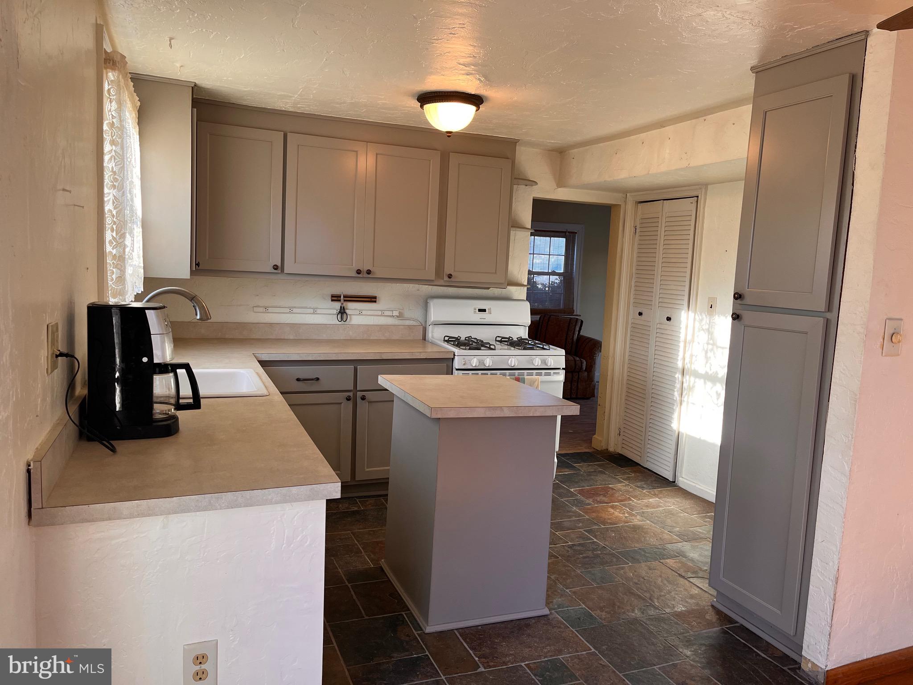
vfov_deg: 53.1
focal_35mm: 26
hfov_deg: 67.3
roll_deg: -2.8
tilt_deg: -7.1
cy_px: 342
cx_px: 456
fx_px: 686
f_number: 1.6
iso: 80
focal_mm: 5.1
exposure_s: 1/60
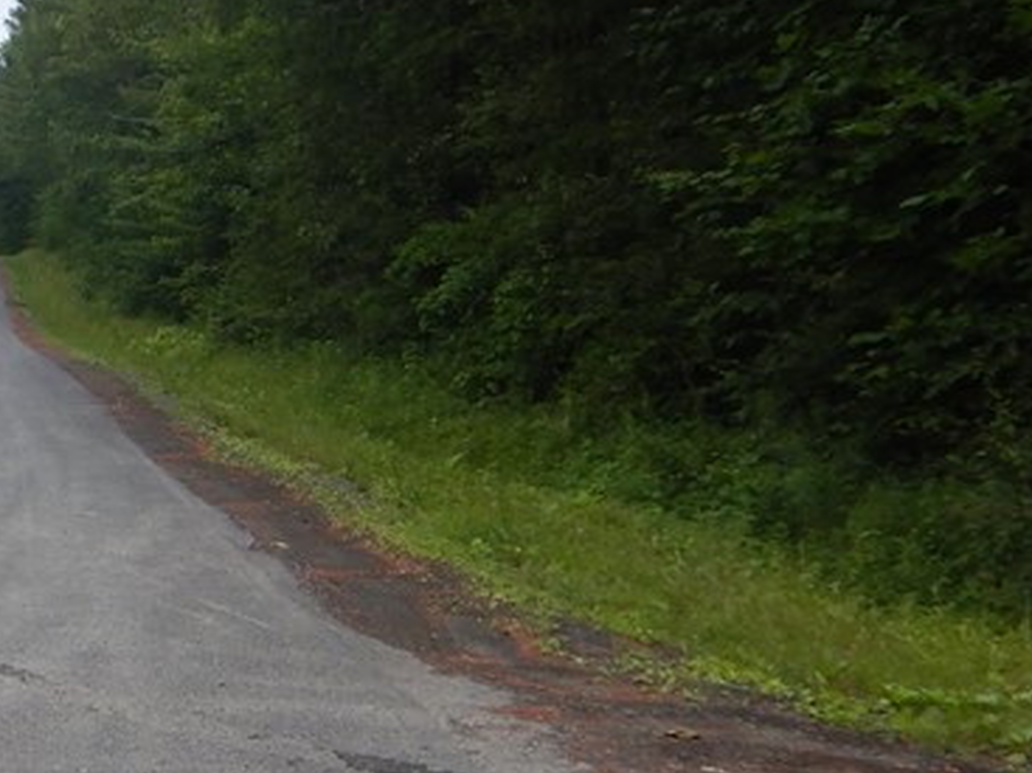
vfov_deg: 21.9
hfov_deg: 26.1
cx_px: -180
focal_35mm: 67
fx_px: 1997
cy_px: 416
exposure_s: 1/1250
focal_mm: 4.3
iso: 125
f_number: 2.8
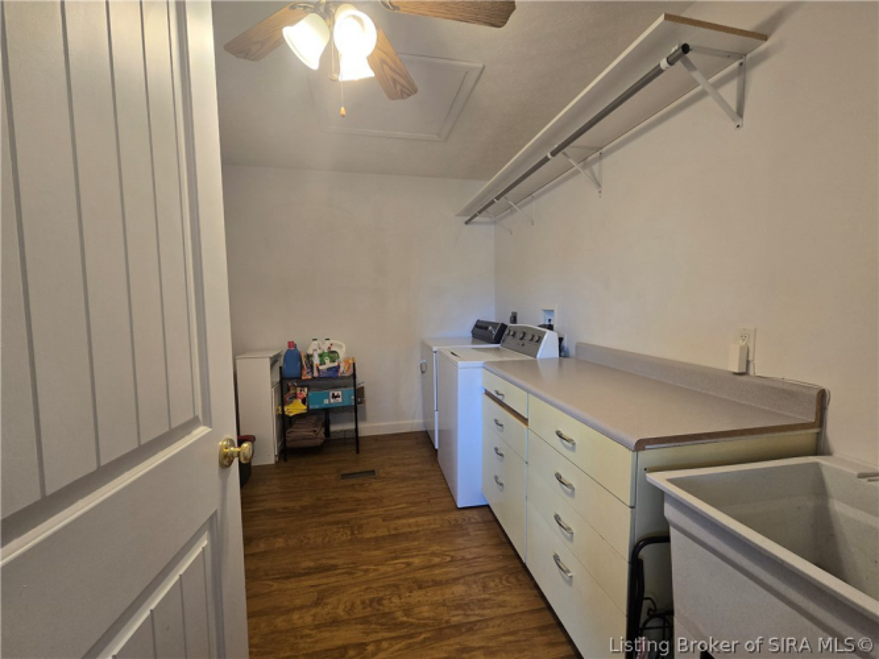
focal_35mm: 13
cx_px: 440
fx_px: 330
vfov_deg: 89.9
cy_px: 330
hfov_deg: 106.2
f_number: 2.2
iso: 125
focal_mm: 2.2
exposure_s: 1/60
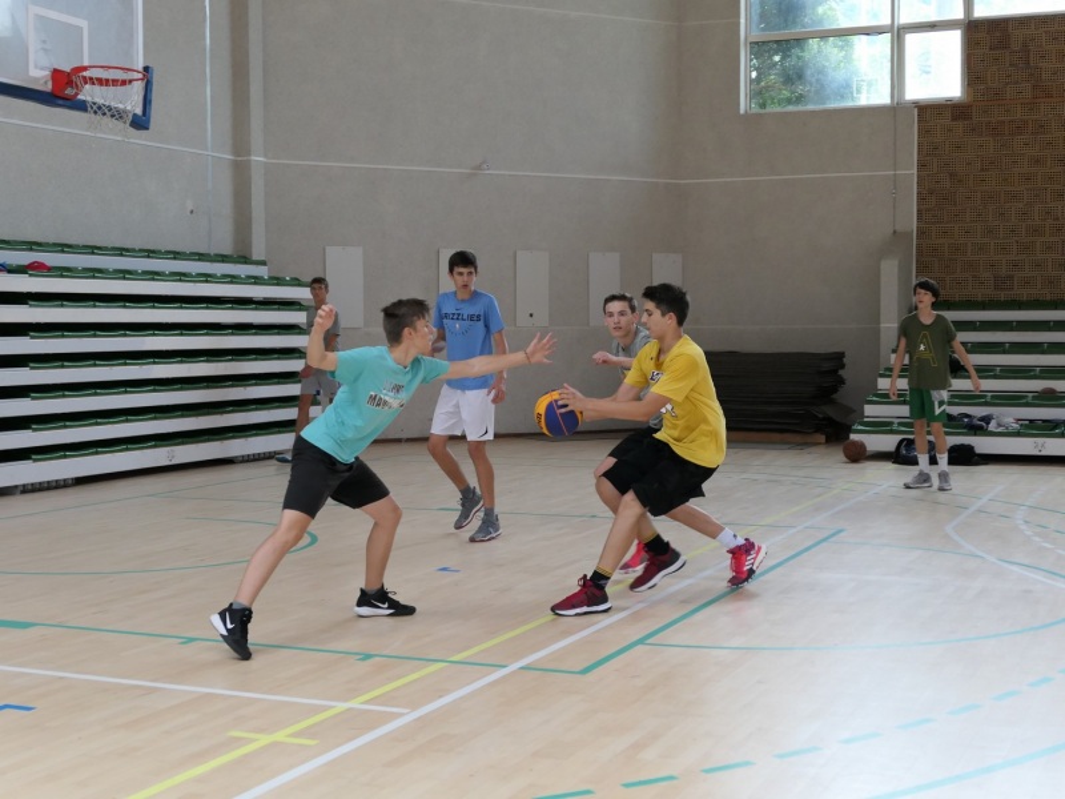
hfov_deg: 36.2
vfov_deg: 27.5
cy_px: 400
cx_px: 532
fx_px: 1631
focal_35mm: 53
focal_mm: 18
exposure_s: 1/500
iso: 800
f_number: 2.8
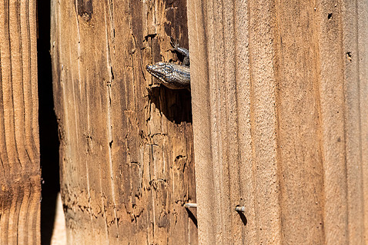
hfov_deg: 2.8
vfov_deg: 1.9
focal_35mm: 728
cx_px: 174
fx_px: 7444
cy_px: 108
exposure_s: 1/5000
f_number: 5.6
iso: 1250
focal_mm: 400
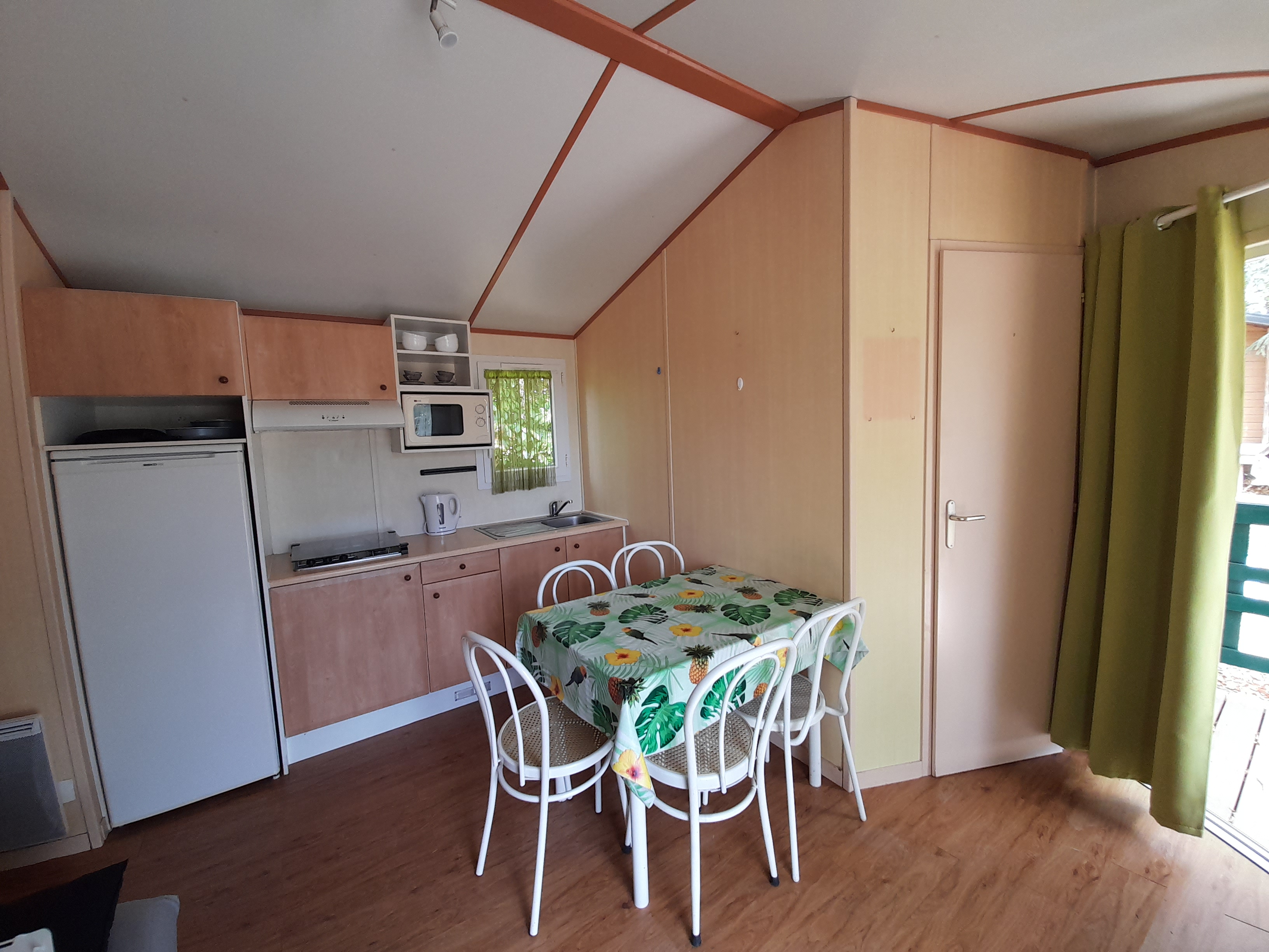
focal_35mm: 13
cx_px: 634
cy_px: 476
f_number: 2.2
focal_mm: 1.42
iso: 40
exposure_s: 1/50
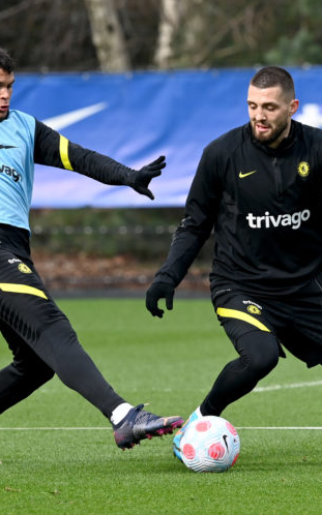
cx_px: 110
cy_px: 258
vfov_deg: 3.4
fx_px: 8626
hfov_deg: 2.1
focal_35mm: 614
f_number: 5.6
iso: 1000
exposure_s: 1/2000
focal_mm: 400
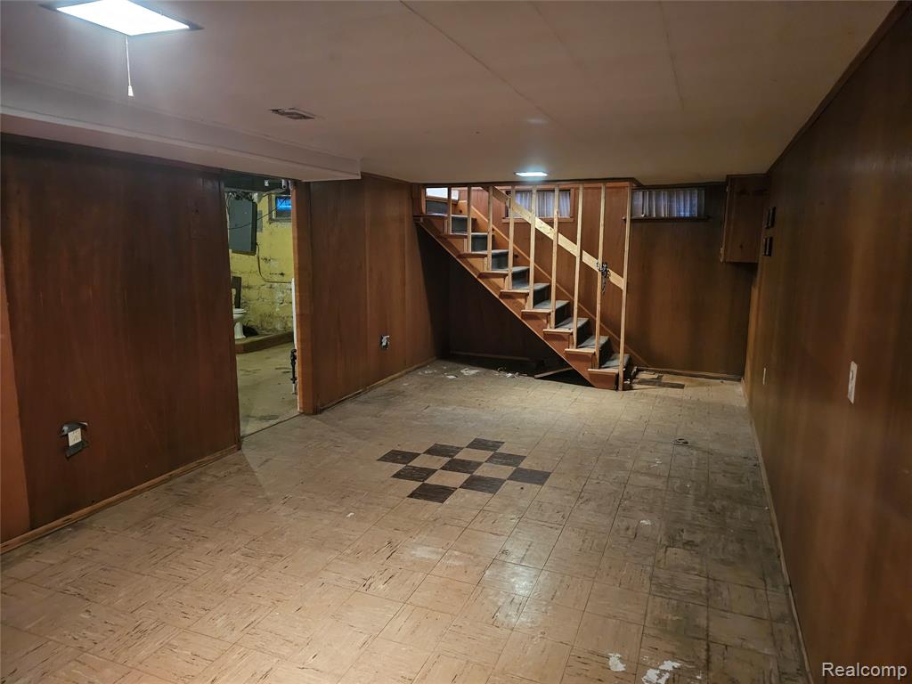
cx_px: 456
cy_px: 342
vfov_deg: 58.9
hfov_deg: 73.9
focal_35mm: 23
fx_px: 606
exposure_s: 1/24
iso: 1250
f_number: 1.7
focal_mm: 6.3
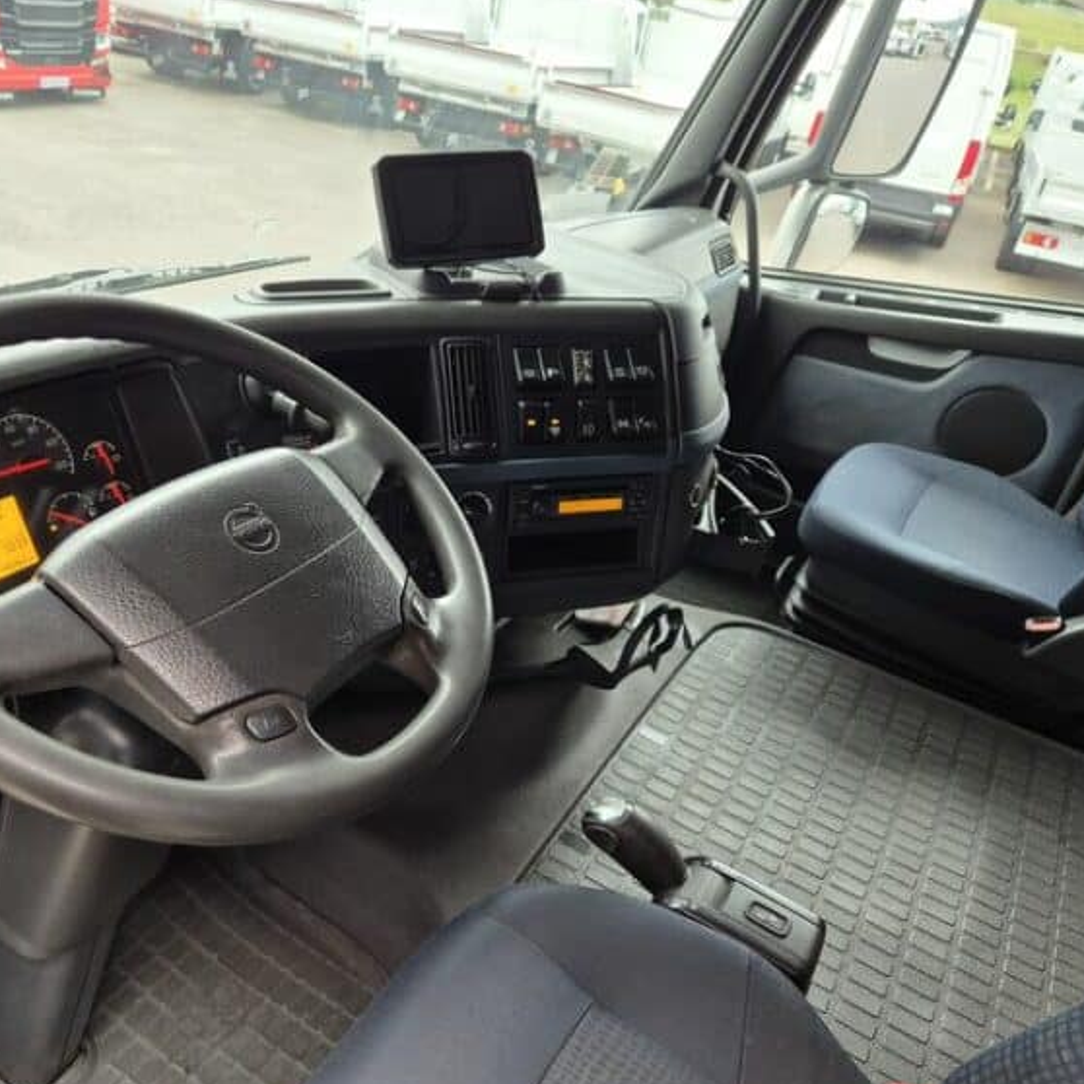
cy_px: 552
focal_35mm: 28
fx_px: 992
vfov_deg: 57.3
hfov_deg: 57.0
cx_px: 451
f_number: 1.8
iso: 200
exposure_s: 1/100
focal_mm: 5.4
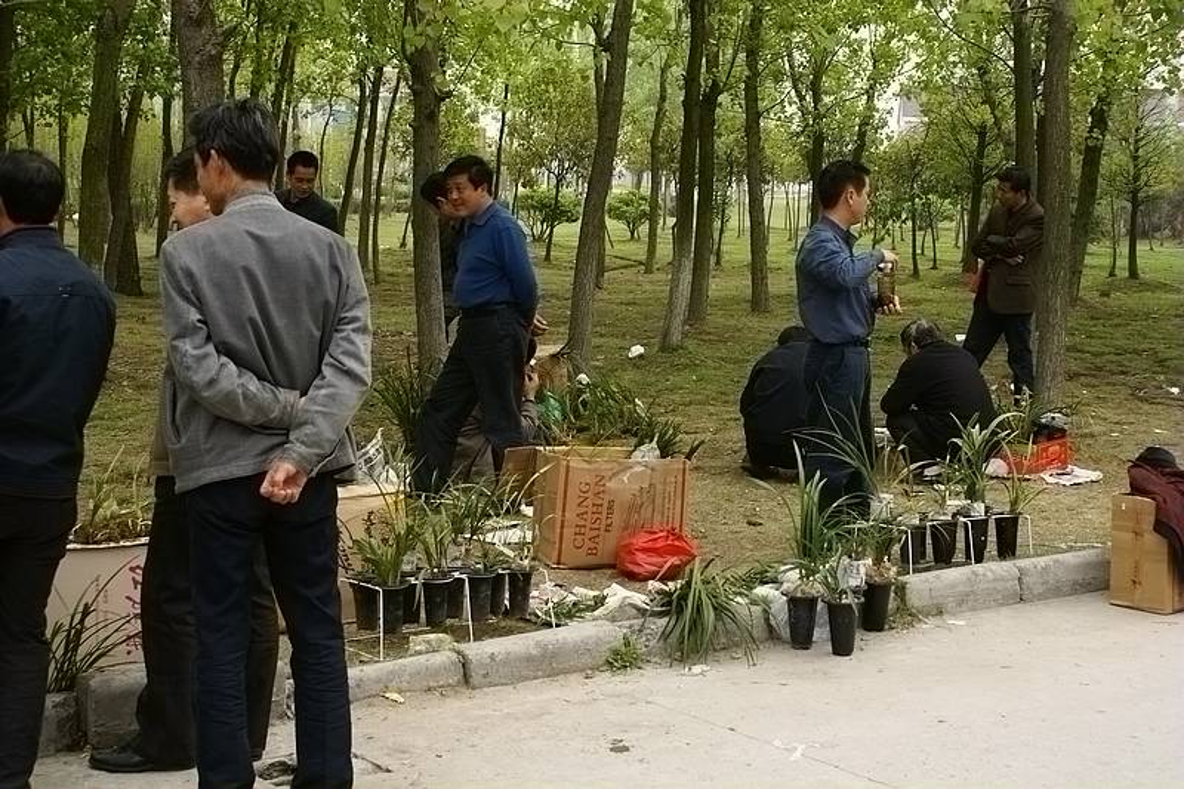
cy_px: 394
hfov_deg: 37.9
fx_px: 1726
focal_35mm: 52
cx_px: 592
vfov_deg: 25.7
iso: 100
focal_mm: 35
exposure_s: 1/100
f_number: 6.3
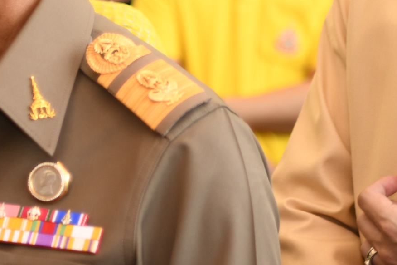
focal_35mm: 292
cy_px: -3
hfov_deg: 7.0
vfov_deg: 4.7
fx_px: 3220
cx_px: 104
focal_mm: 62
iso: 250
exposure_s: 1/200
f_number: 2.8
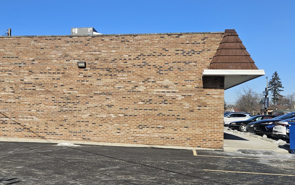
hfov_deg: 47.4
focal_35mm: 41
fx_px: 330
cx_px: 99
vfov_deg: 31.2
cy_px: 94
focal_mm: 5.4
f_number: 1.8
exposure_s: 1/2693
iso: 25
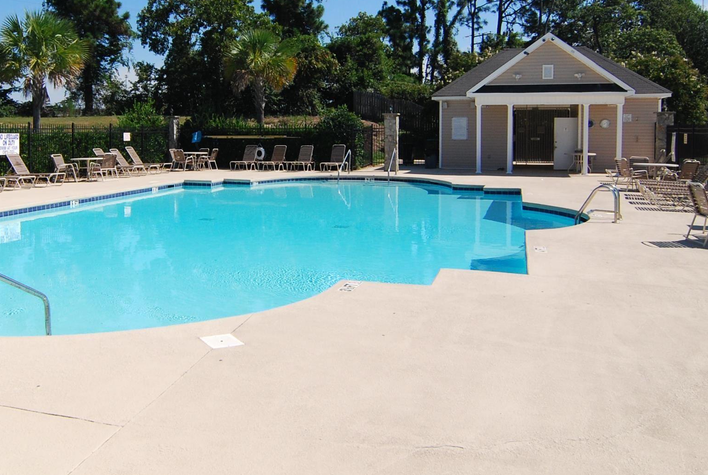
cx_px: 260
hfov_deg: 55.0
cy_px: 139
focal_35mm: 34
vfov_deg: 38.4
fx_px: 670
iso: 400
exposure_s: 1/3200
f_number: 5
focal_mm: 12
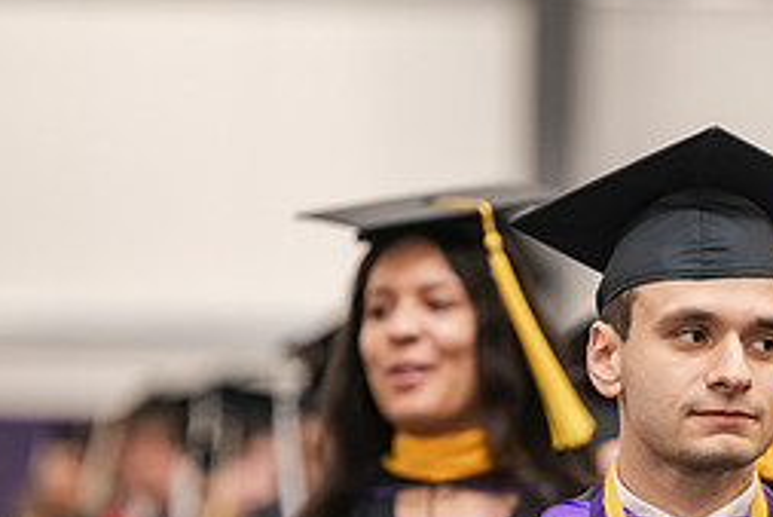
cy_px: 494
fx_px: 8873
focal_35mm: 413
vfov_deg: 3.3
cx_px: 727
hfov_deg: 5.0
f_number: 3.2
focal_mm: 180
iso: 2500
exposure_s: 1/200
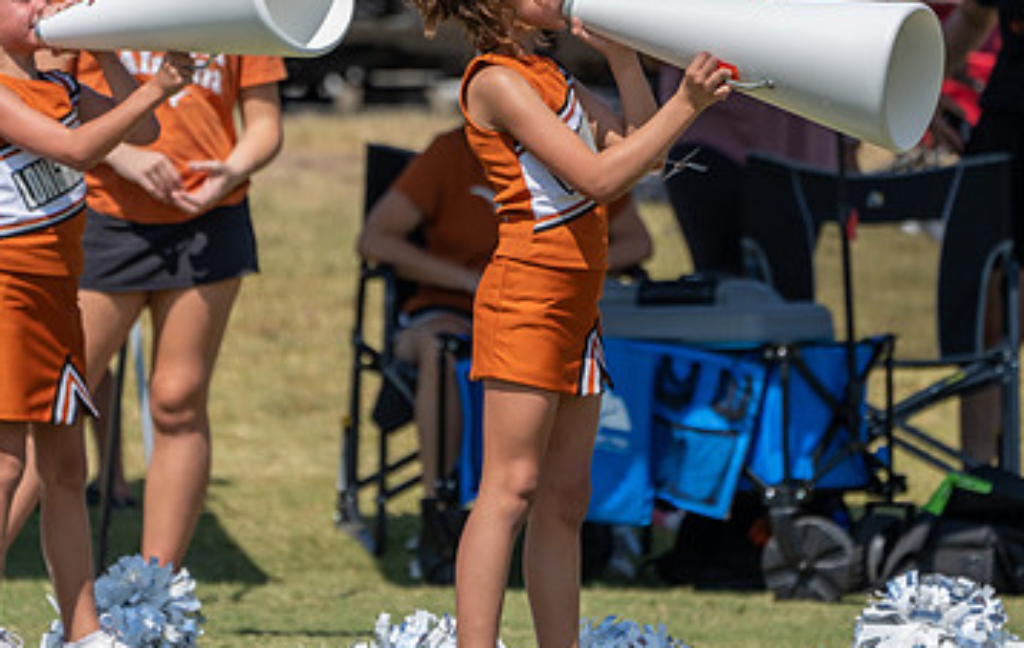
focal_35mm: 770
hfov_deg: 2.7
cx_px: 523
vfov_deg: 1.7
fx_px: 21567
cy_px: 253
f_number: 5.6
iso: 100
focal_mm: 400
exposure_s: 1/640
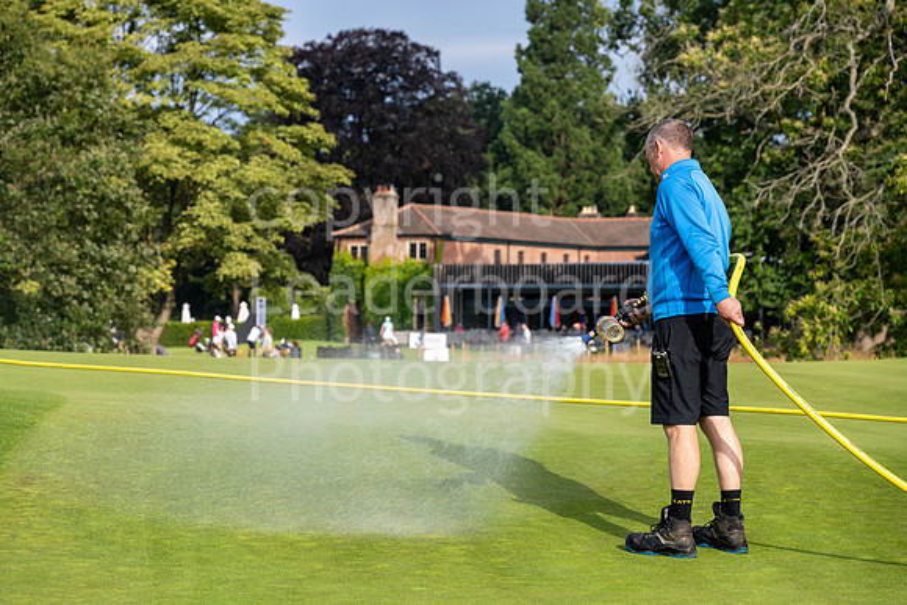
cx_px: 454
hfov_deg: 19.5
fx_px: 2646
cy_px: 302
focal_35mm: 105
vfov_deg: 13.0
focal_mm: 105
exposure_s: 1/800
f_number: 6.3
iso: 250
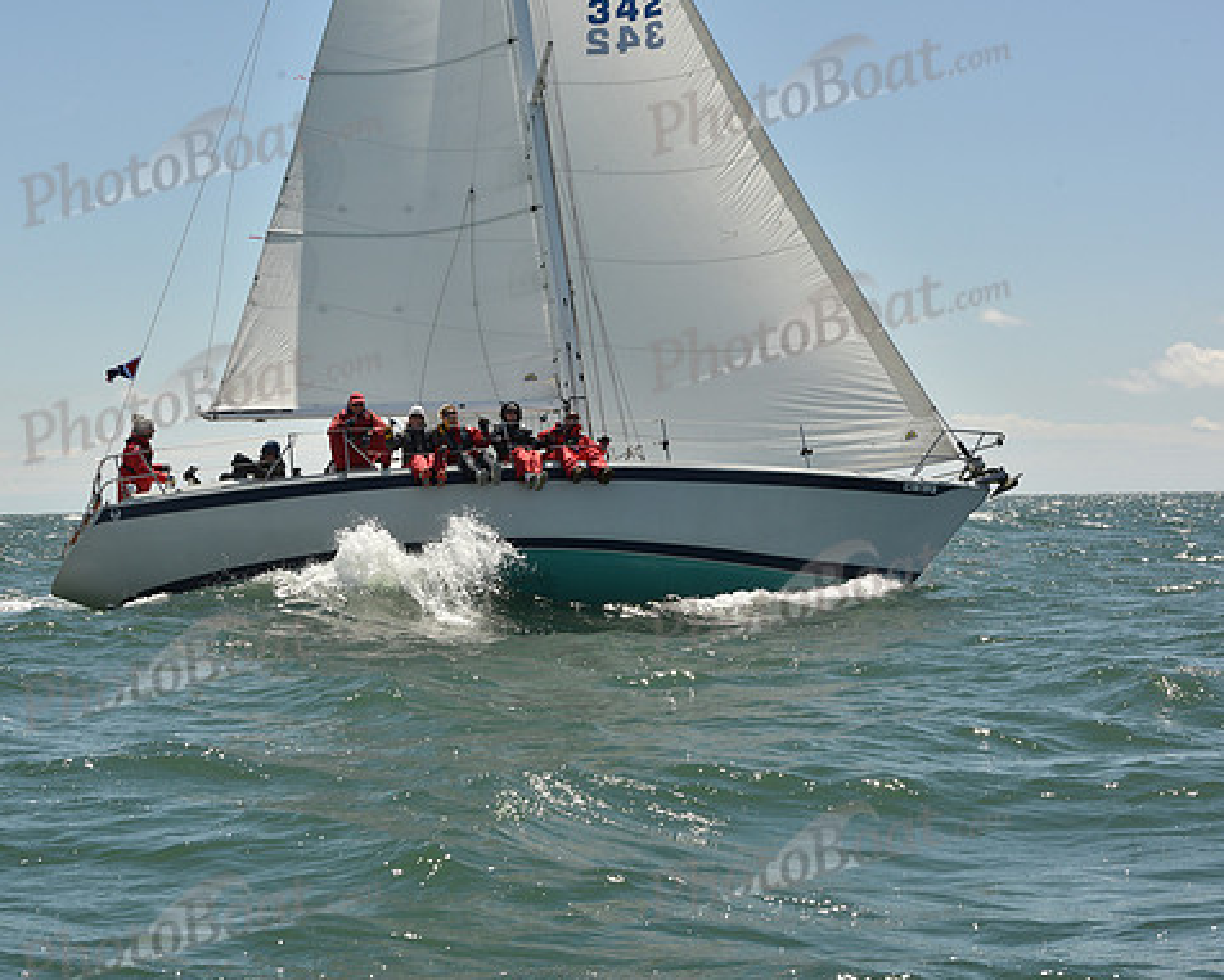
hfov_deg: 23.8
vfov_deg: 19.2
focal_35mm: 80
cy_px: 495
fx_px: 2899
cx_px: 517
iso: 320
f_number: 13
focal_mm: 70
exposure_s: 1/800
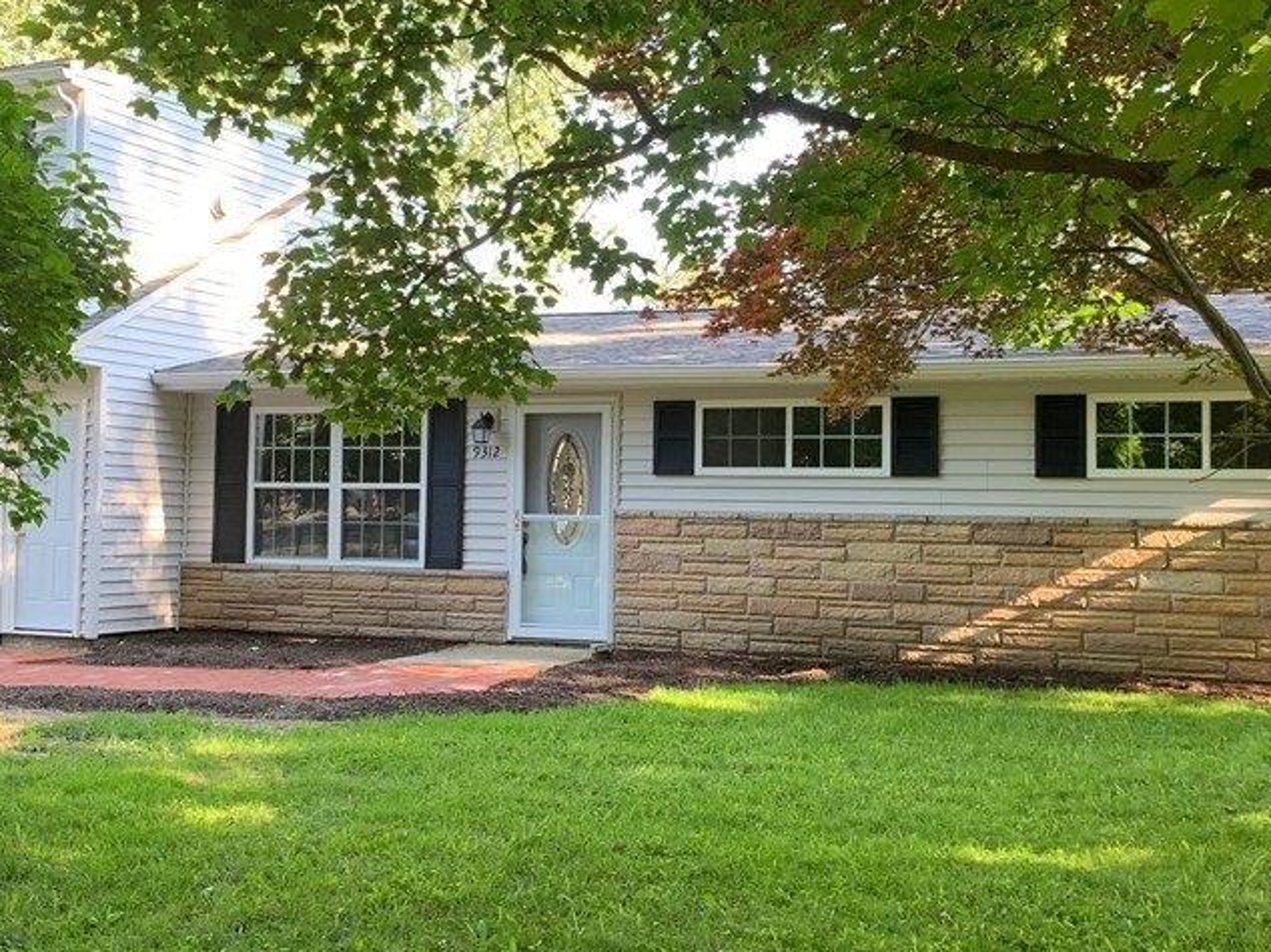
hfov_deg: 44.8
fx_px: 1542
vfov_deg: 34.3
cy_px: 445
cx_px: 625
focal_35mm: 42
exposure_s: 1/121
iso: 64
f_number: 1.8
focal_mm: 4.25
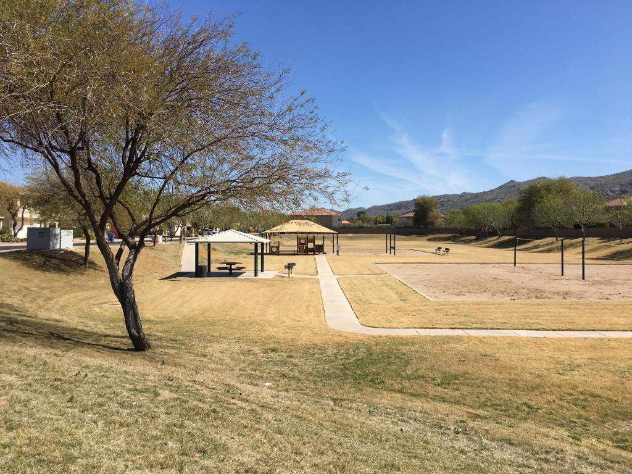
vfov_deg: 48.2
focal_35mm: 29
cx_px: 316
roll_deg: +0.3
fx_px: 529
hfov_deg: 61.7
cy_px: 237
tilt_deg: +1.7
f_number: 2.2
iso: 25
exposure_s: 1/1972
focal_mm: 4.15
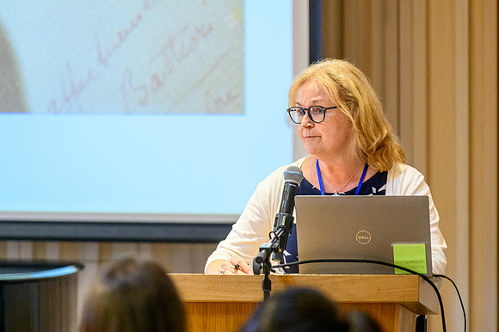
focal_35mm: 230
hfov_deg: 9.0
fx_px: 3183
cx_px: 250
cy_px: 166
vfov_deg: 6.0
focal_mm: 150
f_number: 2.8
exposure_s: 1/400
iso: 4000
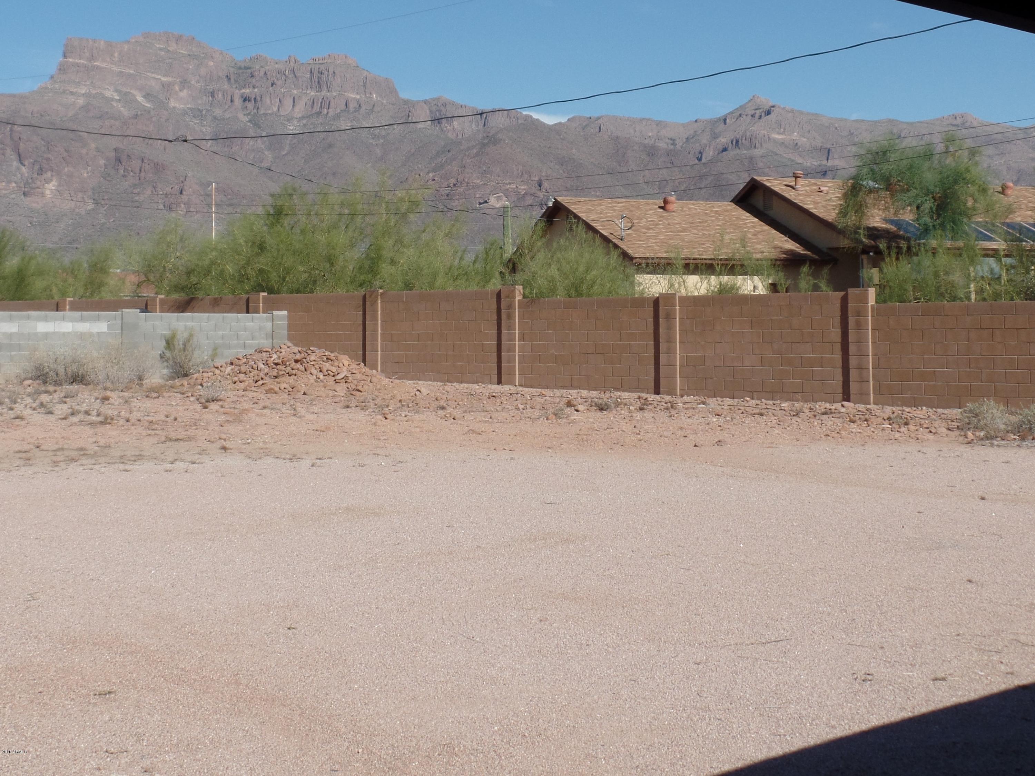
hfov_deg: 44.8
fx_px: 1256
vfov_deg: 34.4
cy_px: 388
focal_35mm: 42
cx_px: 518
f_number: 3.6
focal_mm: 7.5
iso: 80
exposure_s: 1/1000
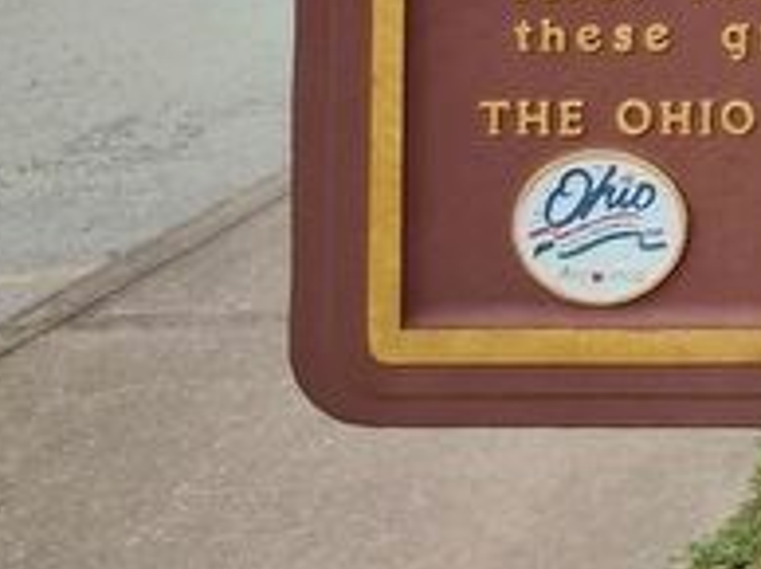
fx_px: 2086
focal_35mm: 95
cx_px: 1506
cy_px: -604
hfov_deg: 16.2
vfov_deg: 13.2
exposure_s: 1/469
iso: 100
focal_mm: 5.56
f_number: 1.8
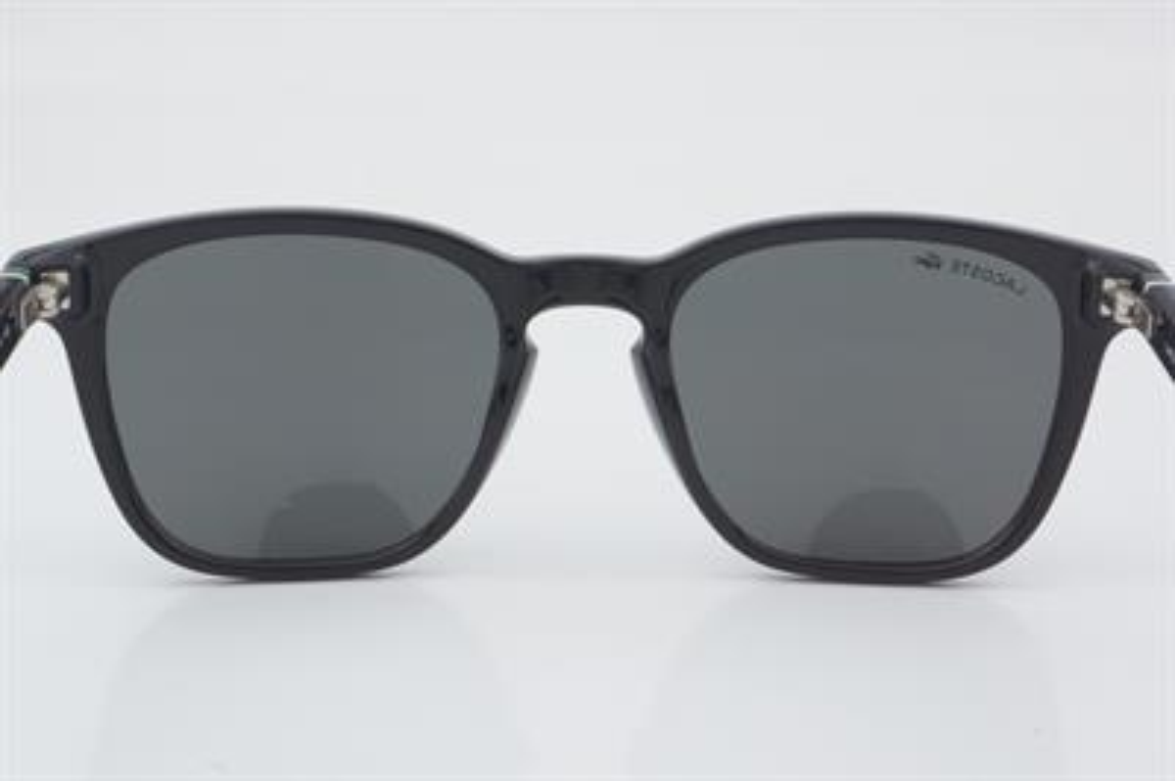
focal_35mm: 82
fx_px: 2690
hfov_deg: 24.6
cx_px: 588
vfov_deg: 16.5
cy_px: 390
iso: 100
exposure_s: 1/3
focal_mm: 55
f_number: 32
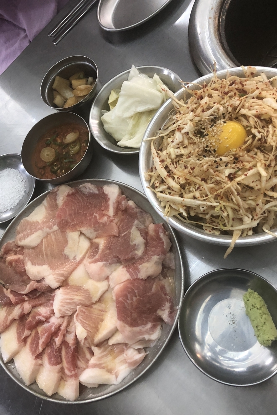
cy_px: 205
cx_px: 129
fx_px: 346
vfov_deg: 61.9
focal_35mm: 30
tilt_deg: -63.1
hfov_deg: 43.6
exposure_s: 1/15
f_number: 1.8
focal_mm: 4
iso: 64
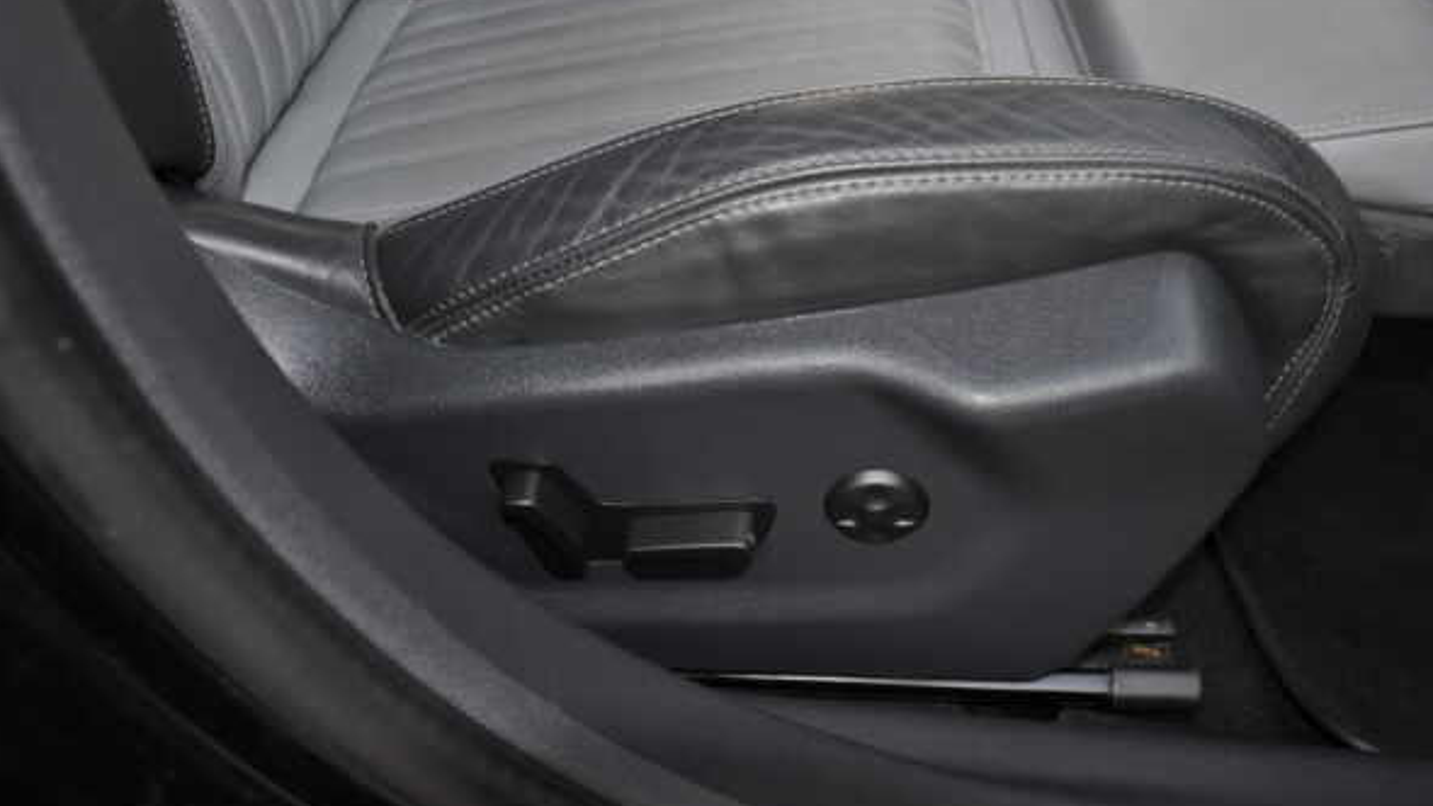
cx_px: 709
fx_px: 1274
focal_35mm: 34
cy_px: 356
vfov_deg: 35.1
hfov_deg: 58.7
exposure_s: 1/200
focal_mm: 21
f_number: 5.6
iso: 200
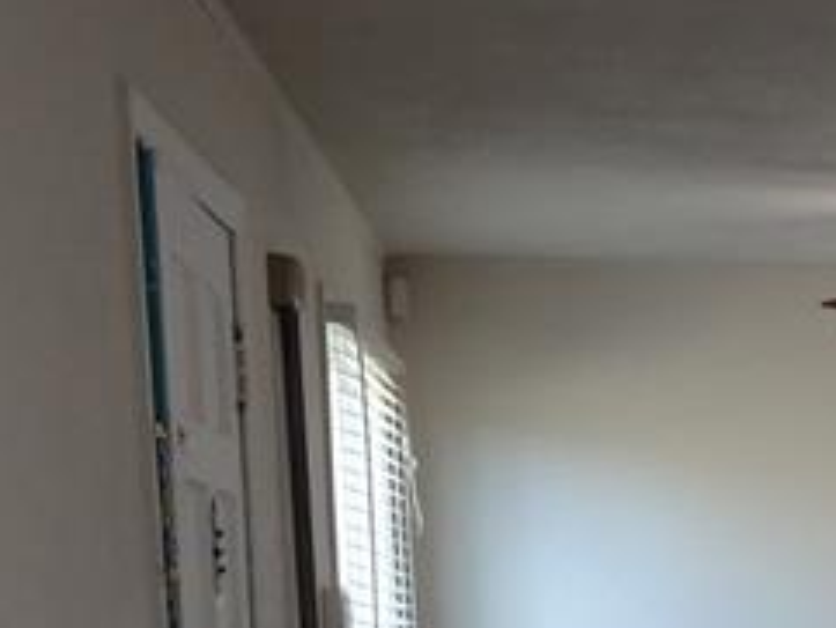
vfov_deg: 13.5
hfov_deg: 17.5
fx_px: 2465
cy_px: 1017
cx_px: 1211
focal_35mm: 102
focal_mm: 4.1
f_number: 3.5
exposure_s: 1/30
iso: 200
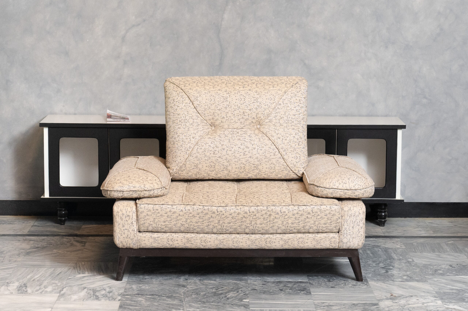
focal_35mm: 105
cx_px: 234
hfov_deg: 19.5
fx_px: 1364
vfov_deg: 13.0
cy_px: 156
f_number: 5.6
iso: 3200
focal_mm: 70
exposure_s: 1/200
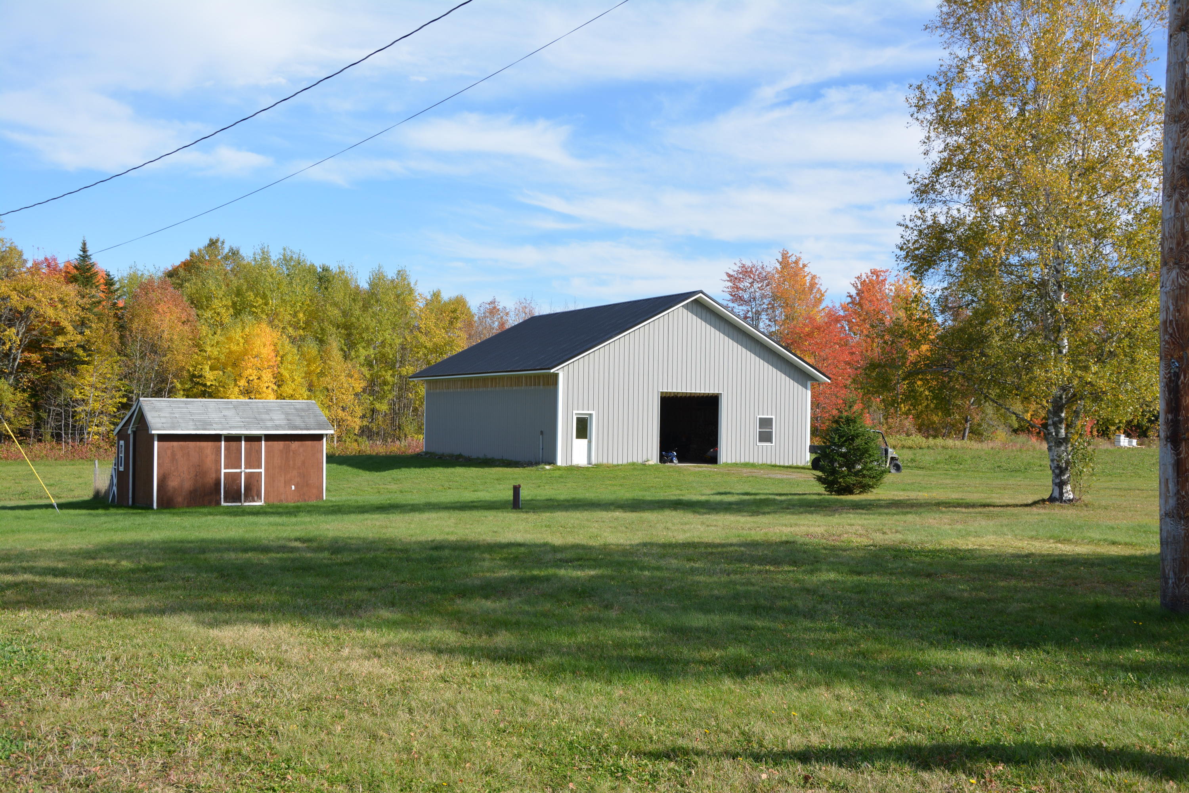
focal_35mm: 38
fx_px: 1238
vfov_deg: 35.5
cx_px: 594
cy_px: 396
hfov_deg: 51.3
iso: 125
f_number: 8
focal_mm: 25
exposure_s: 1/250
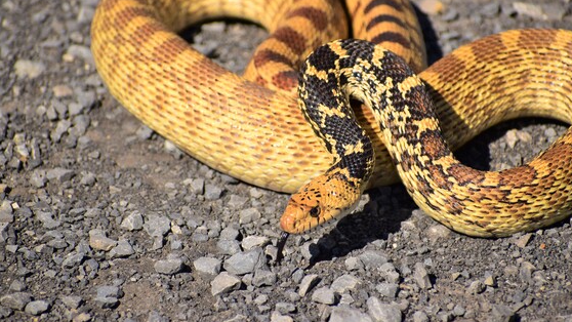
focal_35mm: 473
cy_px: 139
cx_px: 286
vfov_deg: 2.6
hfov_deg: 4.6
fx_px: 7175
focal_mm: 300
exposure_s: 1/500
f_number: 6.3
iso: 100
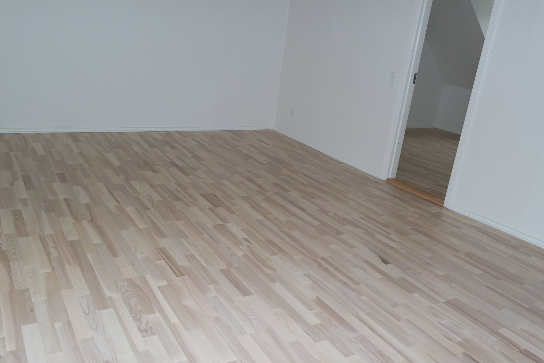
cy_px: 182
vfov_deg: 43.6
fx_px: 453
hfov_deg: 61.9
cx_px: 272
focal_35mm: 30
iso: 400
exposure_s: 1/40
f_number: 5.6
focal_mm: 20
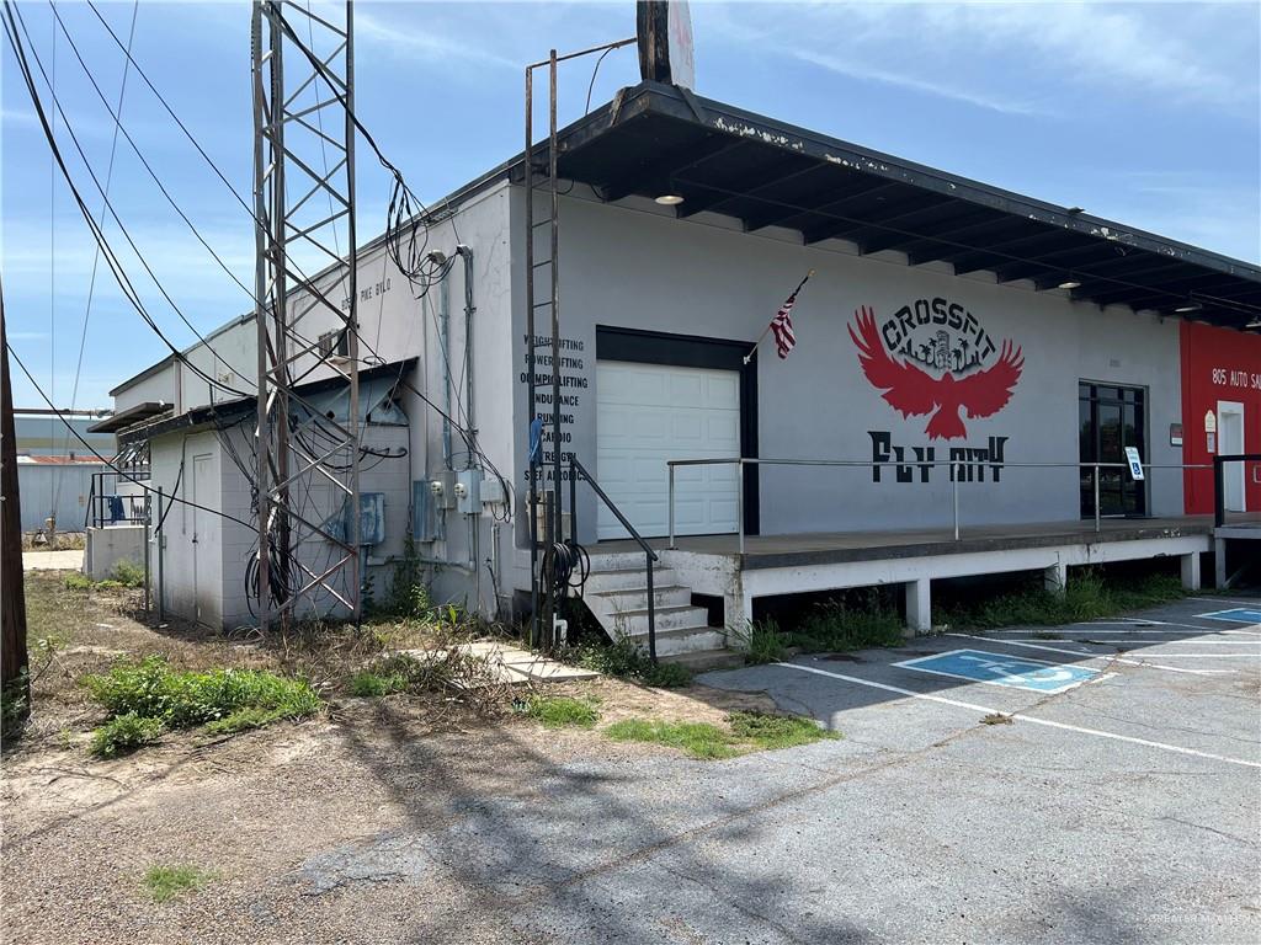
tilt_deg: -0.5
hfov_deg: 67.3
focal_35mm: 26
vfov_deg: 53.1
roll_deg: +1.2
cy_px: 472
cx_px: 630
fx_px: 947
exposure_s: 1/3571
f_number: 1.5
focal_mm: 5.7
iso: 50
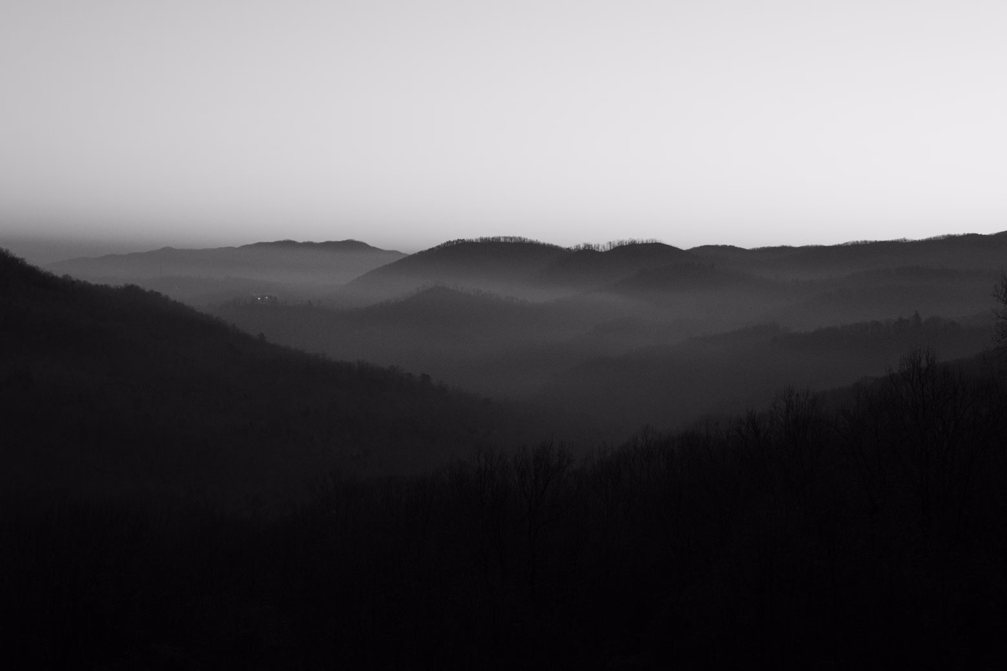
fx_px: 2322
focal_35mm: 83
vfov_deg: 16.5
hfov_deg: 24.5
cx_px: 504
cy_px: 336
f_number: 11
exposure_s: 1/60
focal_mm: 55
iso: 2000
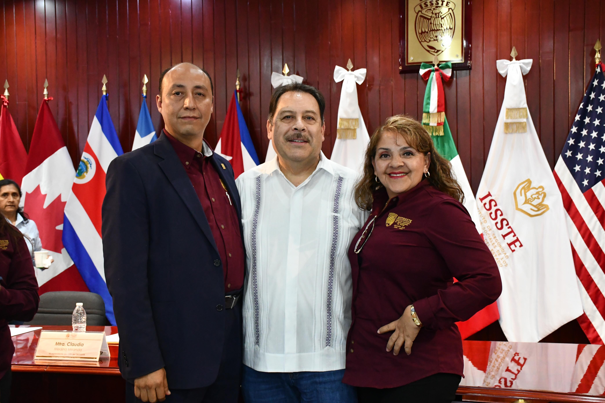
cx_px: 302
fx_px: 672
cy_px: 202
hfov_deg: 48.5
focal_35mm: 40
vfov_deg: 33.4
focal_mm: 27
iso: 4000
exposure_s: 1/60
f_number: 6.3
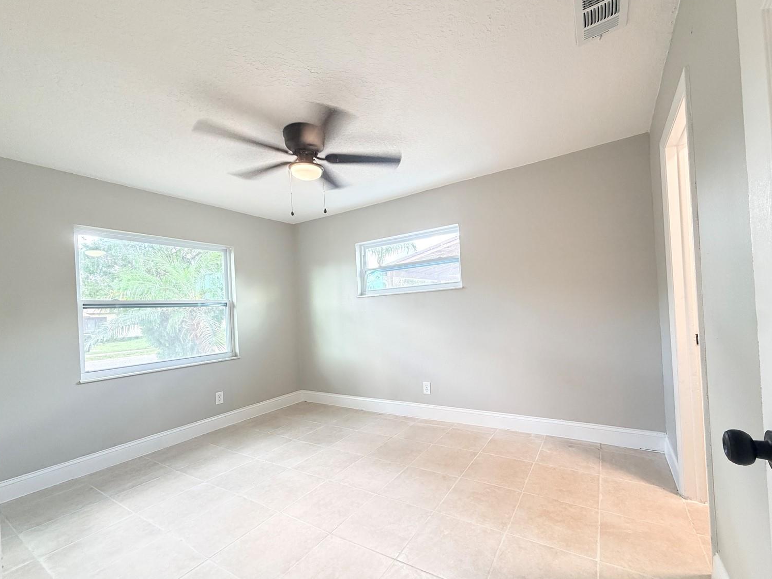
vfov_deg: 81.7
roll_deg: +3.4
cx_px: 408
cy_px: 306
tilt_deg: +0.7
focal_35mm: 15
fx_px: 335
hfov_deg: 98.1
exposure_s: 1/60
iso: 400
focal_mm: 2.22
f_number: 2.2
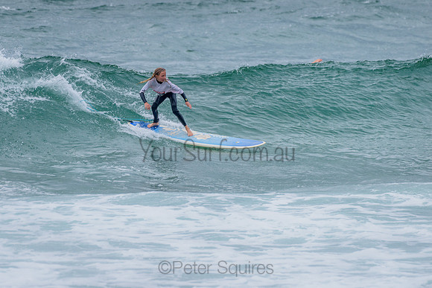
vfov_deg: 2.2
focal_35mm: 613
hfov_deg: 3.4
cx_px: 170
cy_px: 112
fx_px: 7358
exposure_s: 1/2000
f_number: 5.6
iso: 450
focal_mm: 500
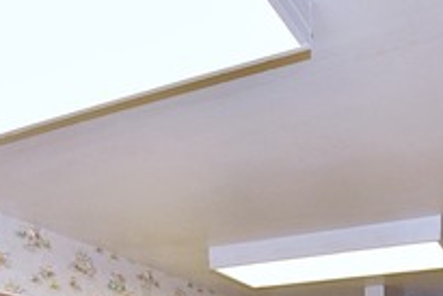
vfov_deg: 21.3
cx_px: 177
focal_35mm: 54
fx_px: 662
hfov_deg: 36.8
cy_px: 440
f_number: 5.6
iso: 800
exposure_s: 1/125
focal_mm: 11.5
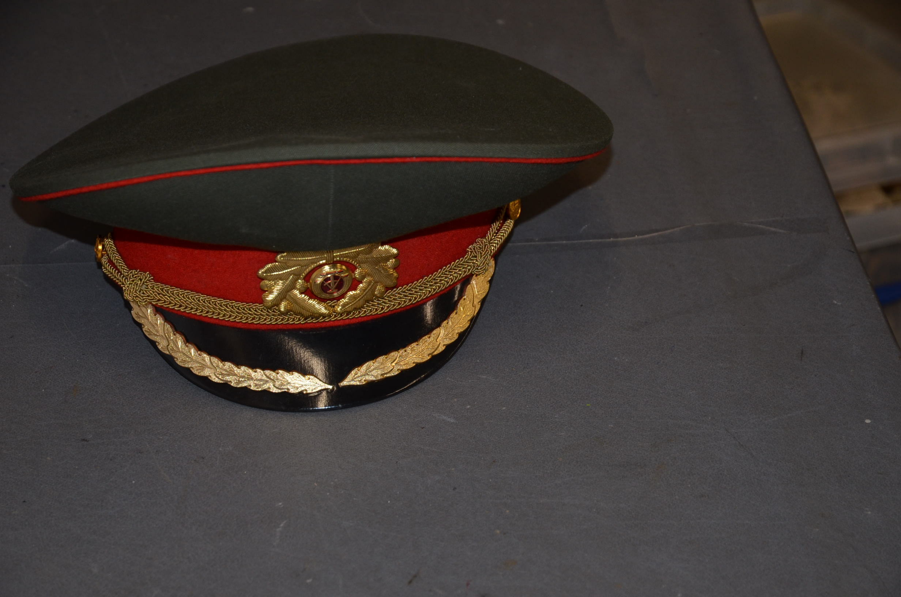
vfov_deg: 16.5
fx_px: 2061
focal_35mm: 82
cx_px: 450
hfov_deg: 24.7
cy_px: 298
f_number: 5.3
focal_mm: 55
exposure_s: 1/60
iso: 400
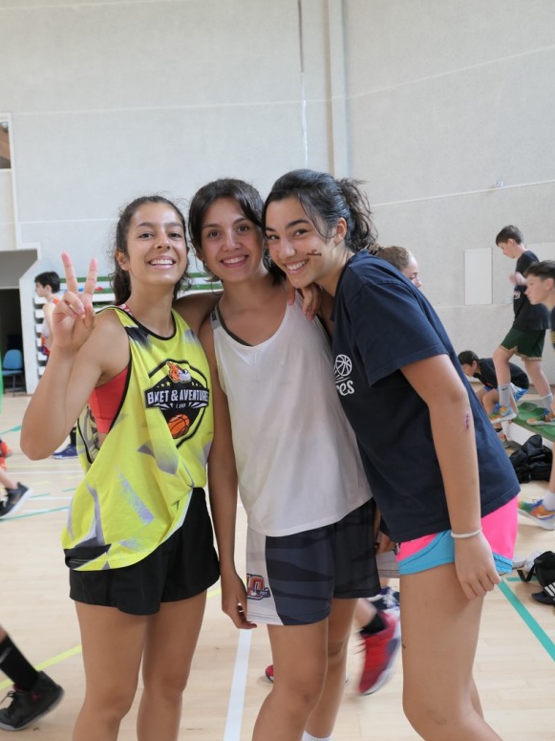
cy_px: 381
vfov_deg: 56.8
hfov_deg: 44.1
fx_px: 684
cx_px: 275
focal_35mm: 32
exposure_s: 1/80
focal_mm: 10.5
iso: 250
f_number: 2.5
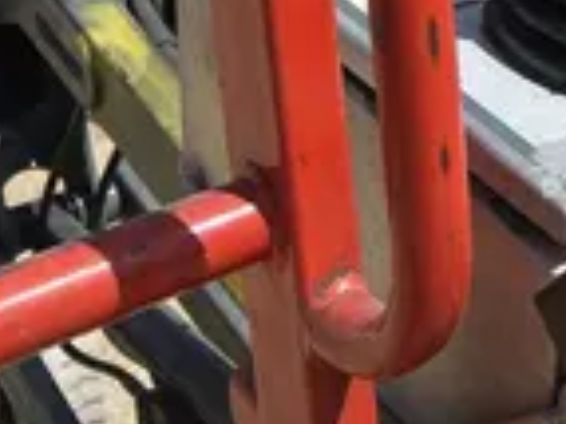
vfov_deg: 13.8
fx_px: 1634
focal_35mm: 100
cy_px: -236
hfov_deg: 17.5
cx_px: 871
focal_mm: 5.7
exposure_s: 1/5587
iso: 50
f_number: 1.5
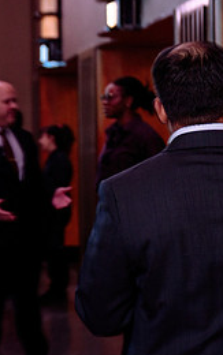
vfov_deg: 14.3
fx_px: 1417
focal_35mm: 146
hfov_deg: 8.9
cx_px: 242
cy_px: 169
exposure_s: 1/25
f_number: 3.5
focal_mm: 55
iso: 800
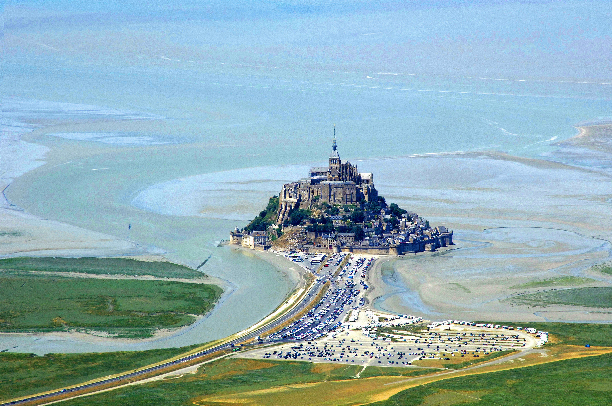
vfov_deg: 7.6
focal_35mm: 180
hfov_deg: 11.4
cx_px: 306
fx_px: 3056
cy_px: 203
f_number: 9
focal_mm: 120
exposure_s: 1/1000
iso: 400
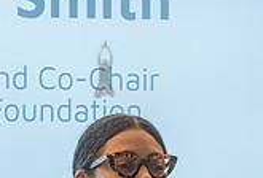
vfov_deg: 2.3
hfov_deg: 3.4
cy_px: 242
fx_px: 4408
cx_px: 128
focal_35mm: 600
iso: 4000
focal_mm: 155
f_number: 4.5
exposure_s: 1/640
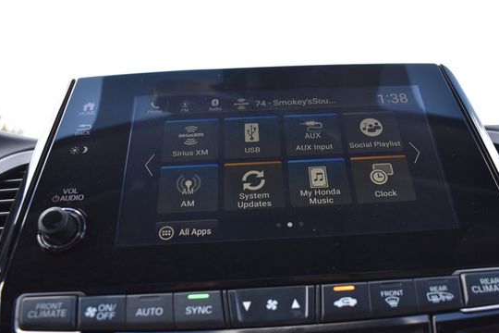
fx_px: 444
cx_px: 274
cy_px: 168
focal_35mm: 32
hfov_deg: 58.6
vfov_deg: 41.1
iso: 400
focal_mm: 18
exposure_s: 1/250
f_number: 3.5
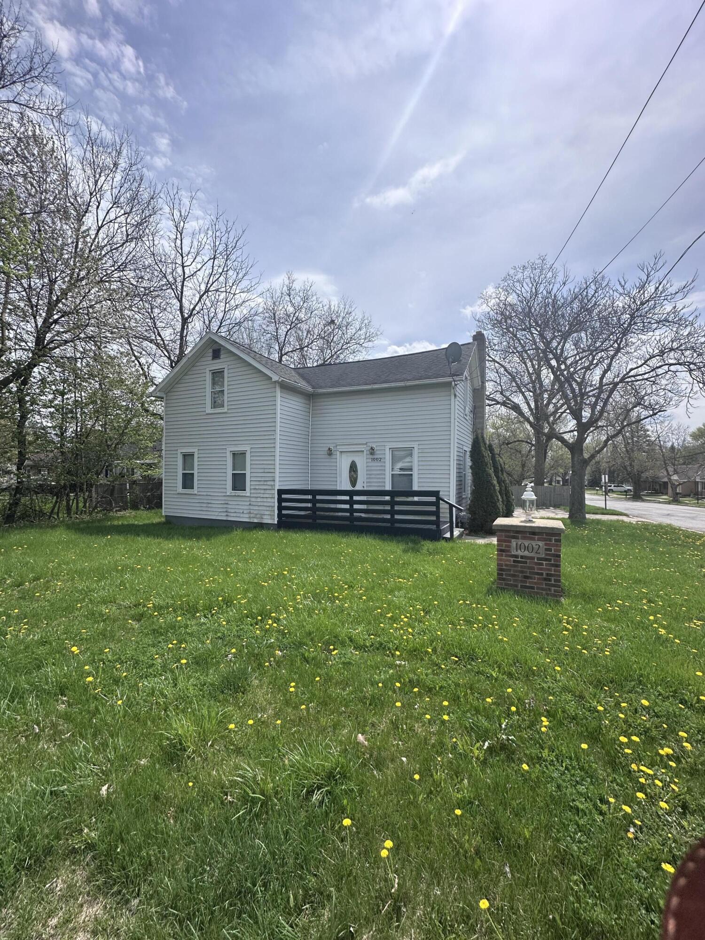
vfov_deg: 102.1
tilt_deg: -0.1
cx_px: 352
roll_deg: -1.3
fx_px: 380
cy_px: 470
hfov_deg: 85.7
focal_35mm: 14
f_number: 2.2
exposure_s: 1/2959
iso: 50
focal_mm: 2.22
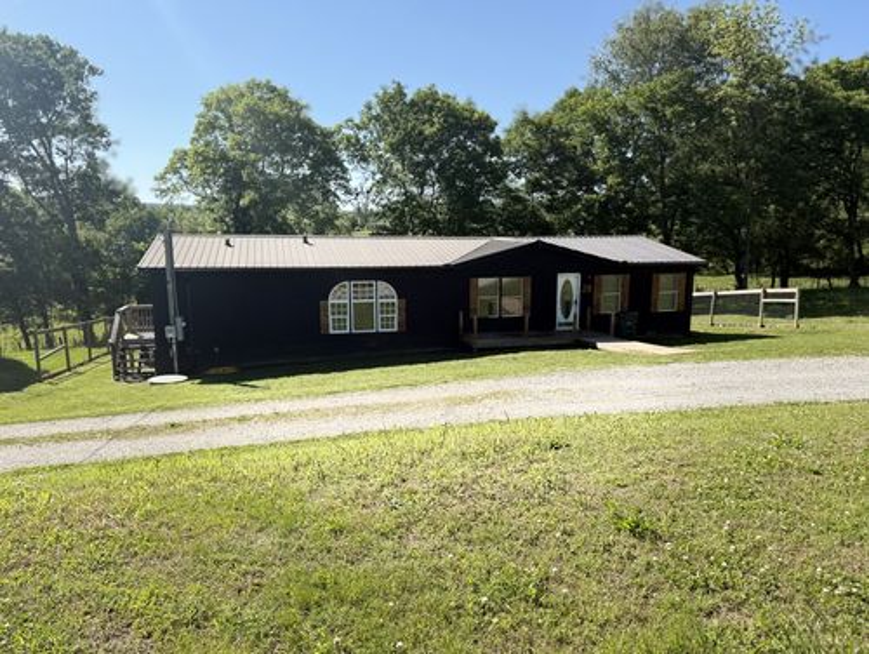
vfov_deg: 56.9
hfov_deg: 71.5
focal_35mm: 24
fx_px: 603
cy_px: 327
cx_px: 434
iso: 80
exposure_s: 1/3584
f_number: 1.78
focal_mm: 6.76
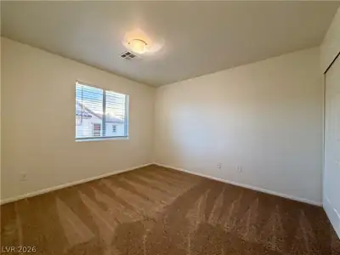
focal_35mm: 14
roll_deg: -0.3
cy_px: 128
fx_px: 138
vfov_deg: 85.7
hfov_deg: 102.1
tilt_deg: +0.7
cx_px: 170
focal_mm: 2.22
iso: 320
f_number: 2.2
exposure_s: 1/120
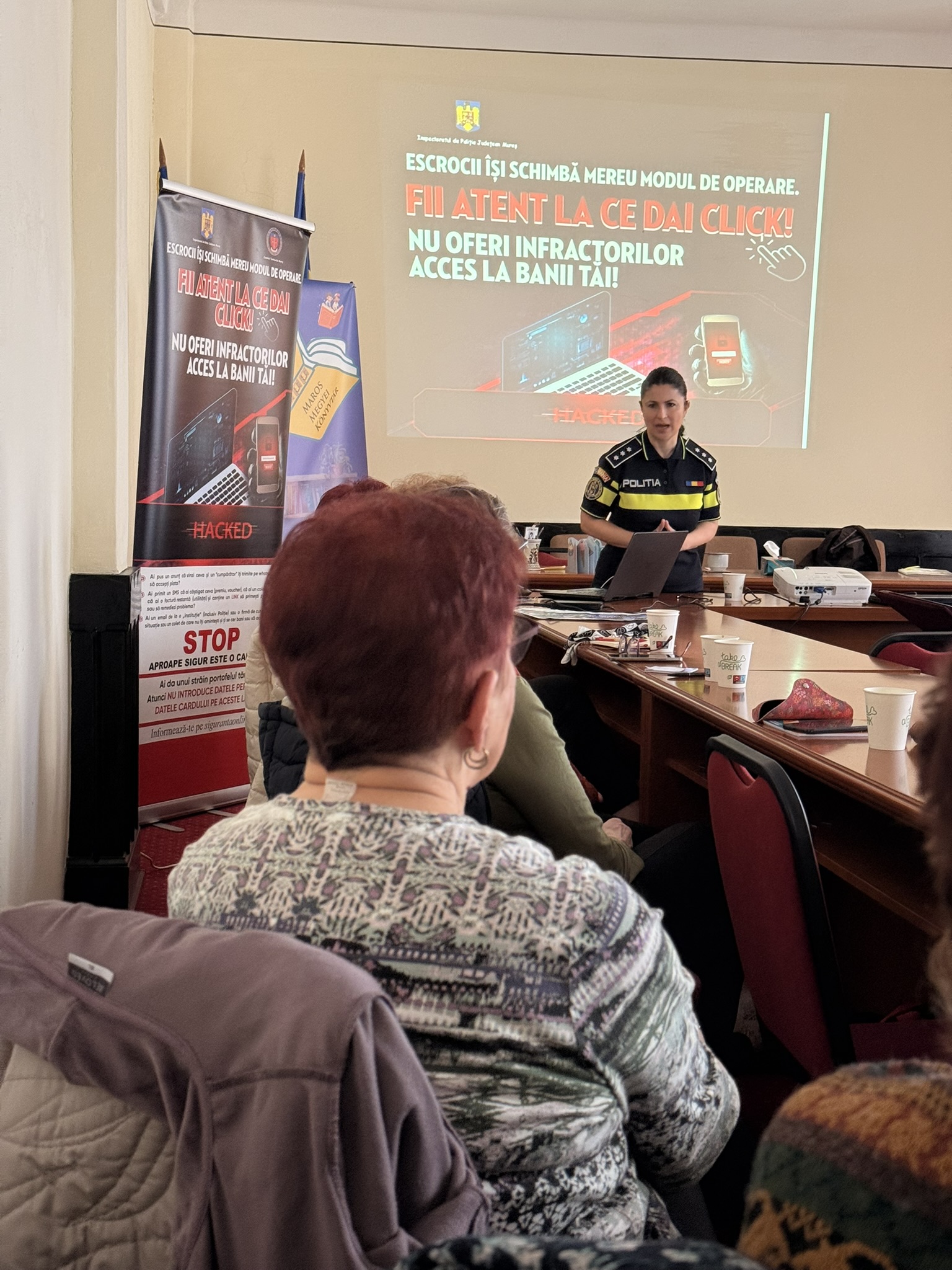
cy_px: 635
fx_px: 1760
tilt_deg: -5.2
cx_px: 476
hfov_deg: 30.3
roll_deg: -1.8
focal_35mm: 48
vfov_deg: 39.7
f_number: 1.78
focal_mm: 6.76
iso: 200
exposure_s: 1/60
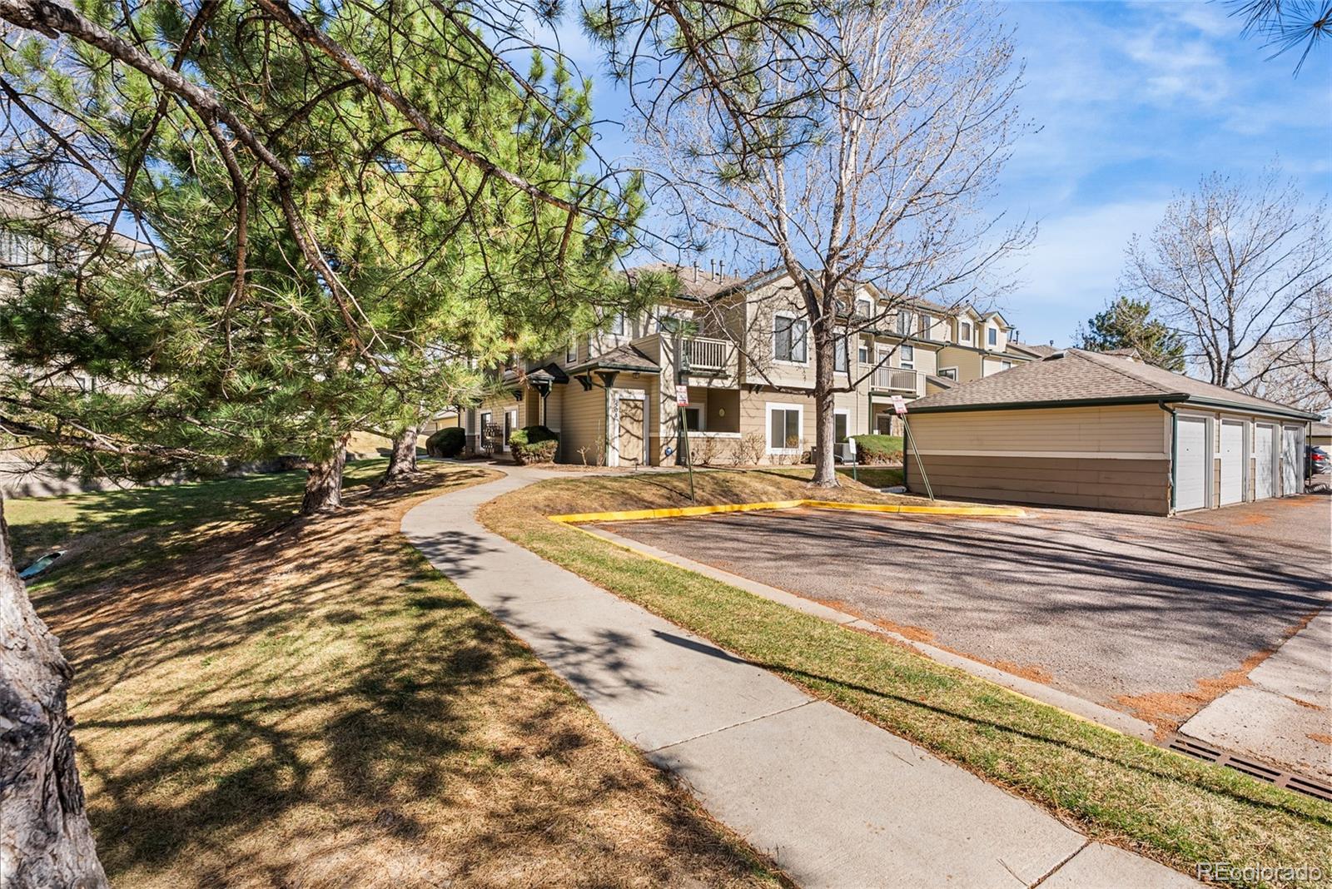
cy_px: 444
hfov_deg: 96.7
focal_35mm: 16
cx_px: 666
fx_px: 592
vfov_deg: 73.8
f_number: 8
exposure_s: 1/8000
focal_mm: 16
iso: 200
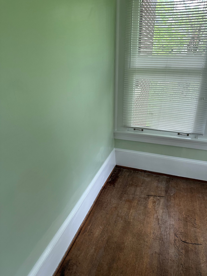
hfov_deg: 56.8
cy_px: 138
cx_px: 104
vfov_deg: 71.6
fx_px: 191
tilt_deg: -23.0
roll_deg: -0.6
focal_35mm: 24
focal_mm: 6.86
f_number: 1.78
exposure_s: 1/120
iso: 200
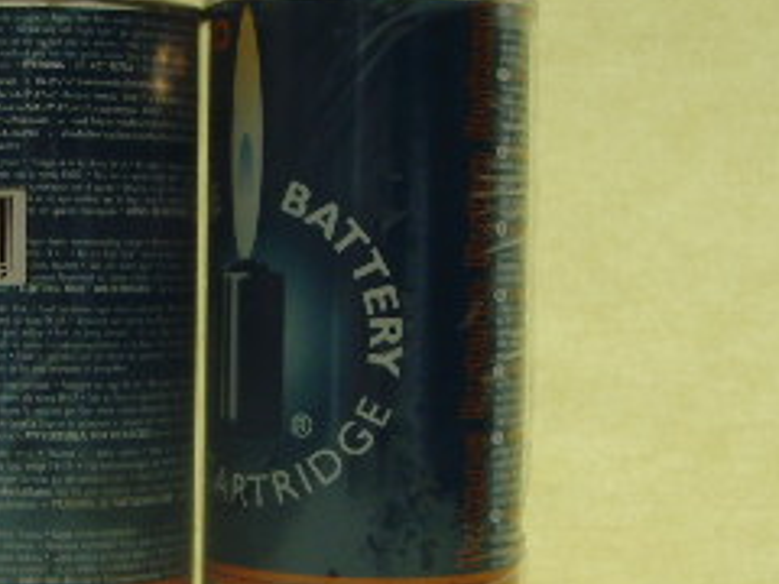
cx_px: 13
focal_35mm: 104
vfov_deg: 14.2
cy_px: 367
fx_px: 2340
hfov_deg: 18.4
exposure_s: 1/45
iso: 100
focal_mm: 6.6
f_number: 3.5
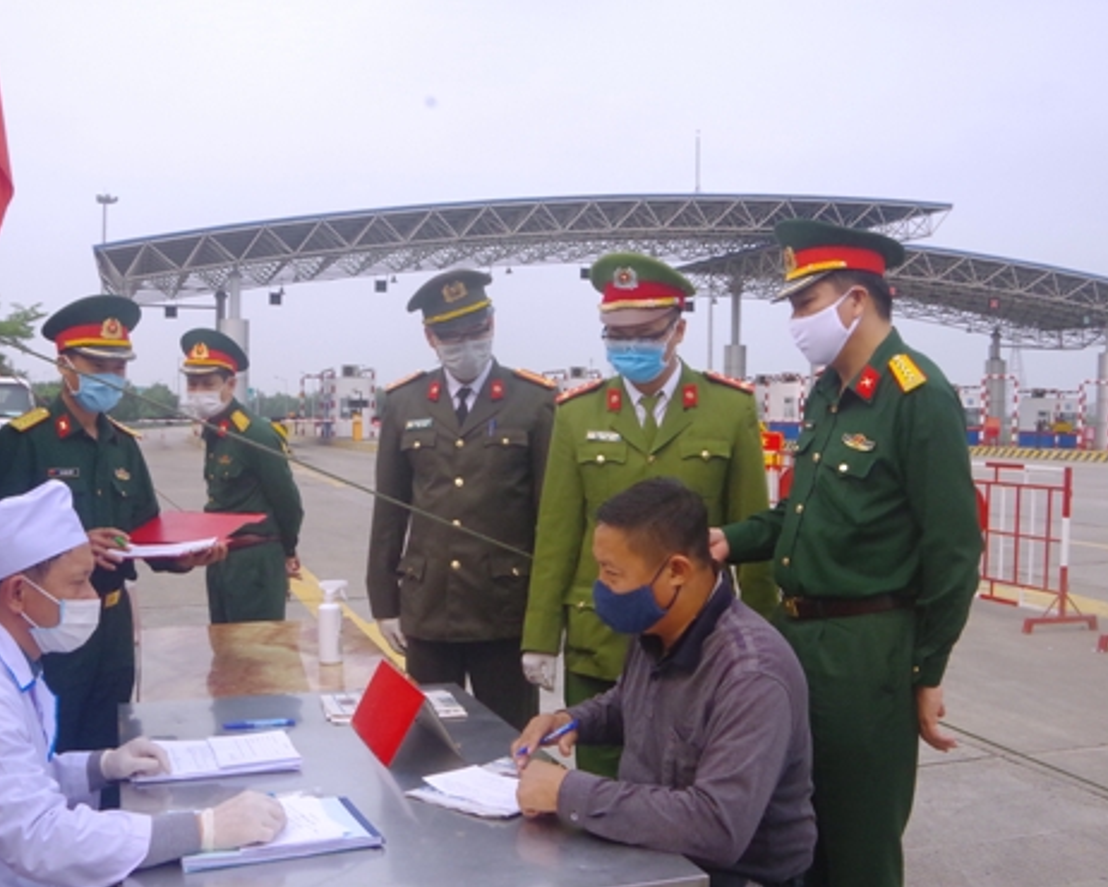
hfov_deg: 51.2
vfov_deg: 42.2
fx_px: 1148
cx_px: 444
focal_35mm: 35
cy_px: 455
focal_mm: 18
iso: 1600
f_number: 11
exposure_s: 1/640
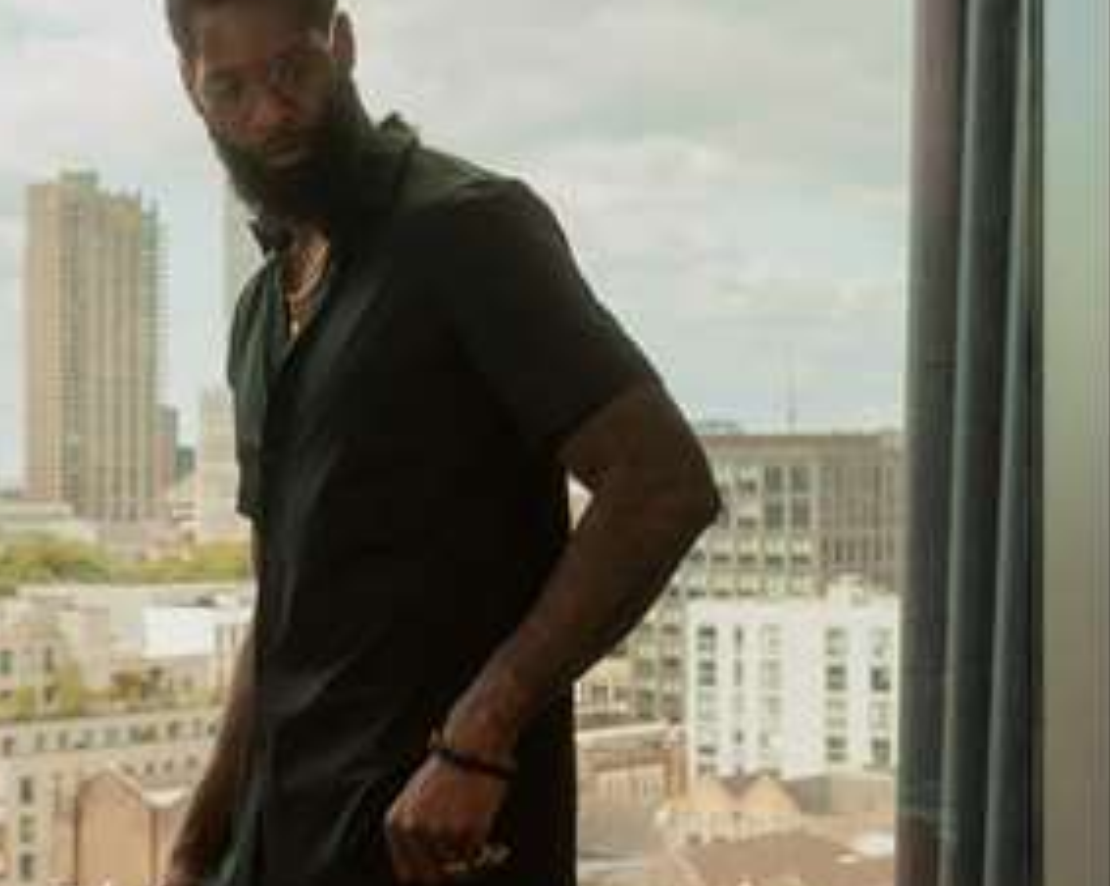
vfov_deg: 16.2
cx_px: 139
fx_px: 3119
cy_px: 517
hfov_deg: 19.8
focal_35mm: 95
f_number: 5.6
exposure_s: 1/500
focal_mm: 28
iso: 500
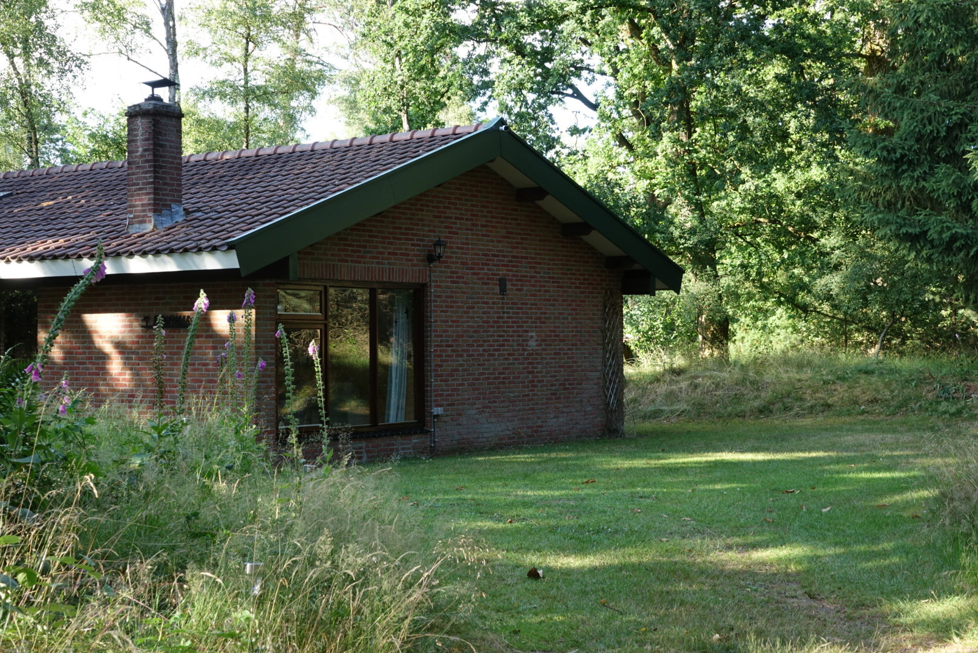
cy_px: 326
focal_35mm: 56
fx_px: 1522
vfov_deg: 24.2
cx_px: 489
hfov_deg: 35.6
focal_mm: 20.49
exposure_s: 1/30
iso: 100
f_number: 5.6
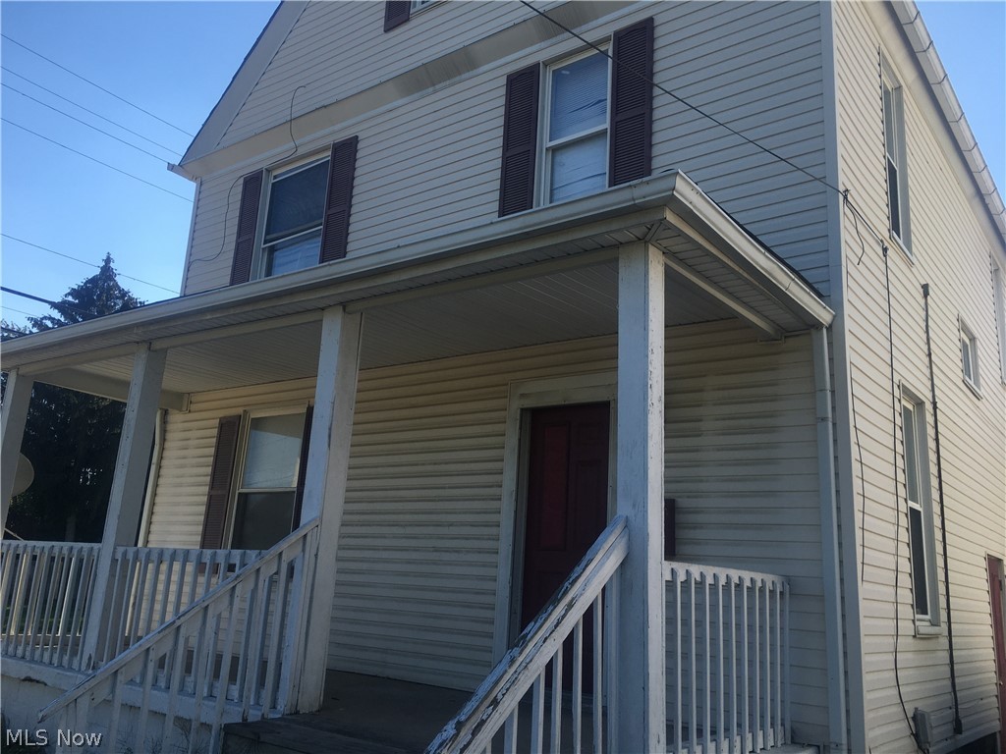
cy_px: 377
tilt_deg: +17.9
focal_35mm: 29
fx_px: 843
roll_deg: -5.1
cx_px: 503
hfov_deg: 61.7
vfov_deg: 48.2
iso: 25
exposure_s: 1/793
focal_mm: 4.15
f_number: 2.2
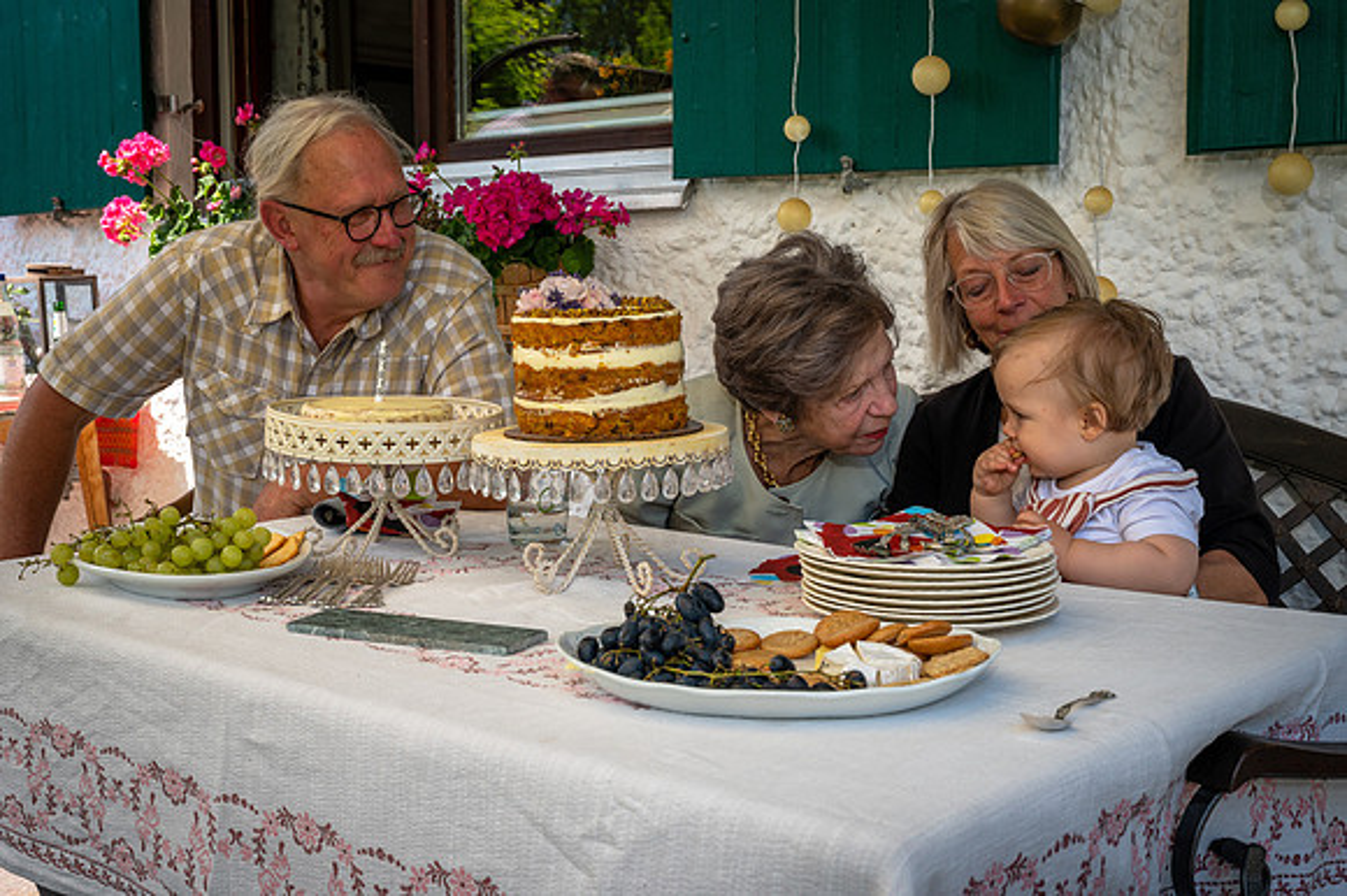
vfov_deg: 31.2
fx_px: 1608
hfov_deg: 45.5
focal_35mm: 43
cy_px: 448
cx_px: 674
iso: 250
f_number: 10
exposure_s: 1/200
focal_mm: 43
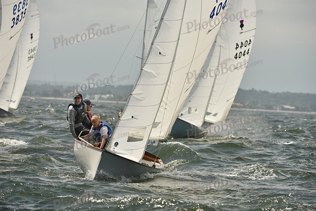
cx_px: 158
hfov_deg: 7.9
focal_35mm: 260
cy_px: 106
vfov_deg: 5.3
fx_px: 2283
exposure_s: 1/1600
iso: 250
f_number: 7.1
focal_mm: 260
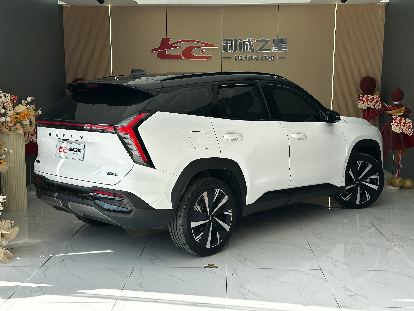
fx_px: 574
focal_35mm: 48
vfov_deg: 30.3
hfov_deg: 39.7
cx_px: 207
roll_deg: +0.3
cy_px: 156
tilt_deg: -6.5
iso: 64
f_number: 1.78
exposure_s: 1/980
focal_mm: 6.86
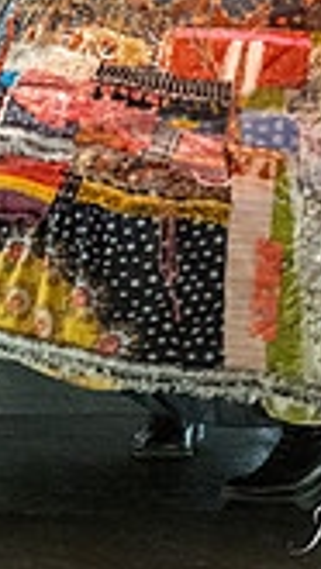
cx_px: 173
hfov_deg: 2.9
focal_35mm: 421
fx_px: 6361
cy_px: -193
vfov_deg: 5.1
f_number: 4
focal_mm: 147
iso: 8000
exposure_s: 1/250
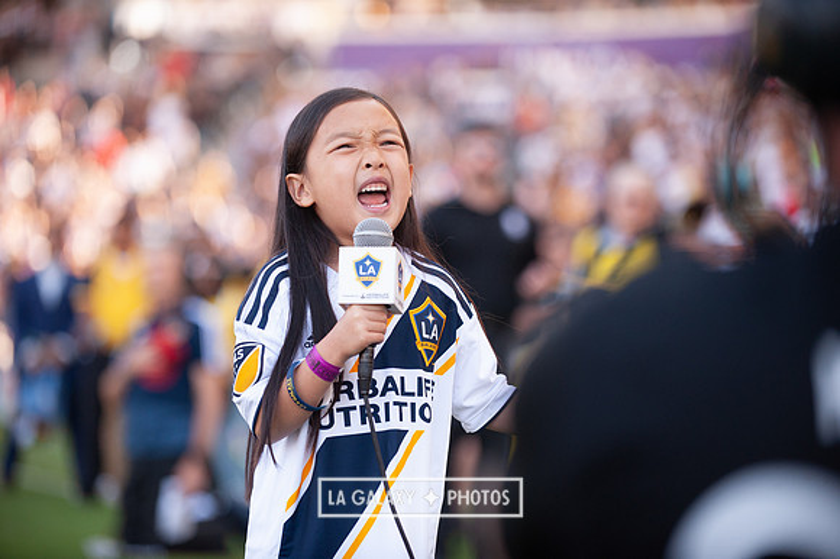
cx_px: 420
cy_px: 280
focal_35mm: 130
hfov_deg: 15.8
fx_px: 3031
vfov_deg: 10.5
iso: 800
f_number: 2.8
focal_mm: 130
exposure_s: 1/1000
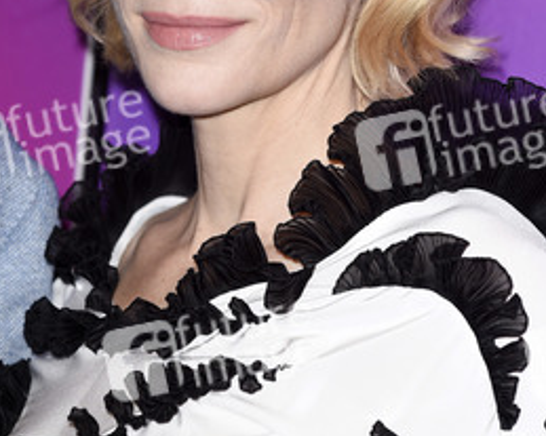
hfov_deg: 7.2
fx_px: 4329
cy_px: 36
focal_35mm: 268
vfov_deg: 5.8
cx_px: 273
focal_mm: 185
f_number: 5.6
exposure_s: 1/250
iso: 800
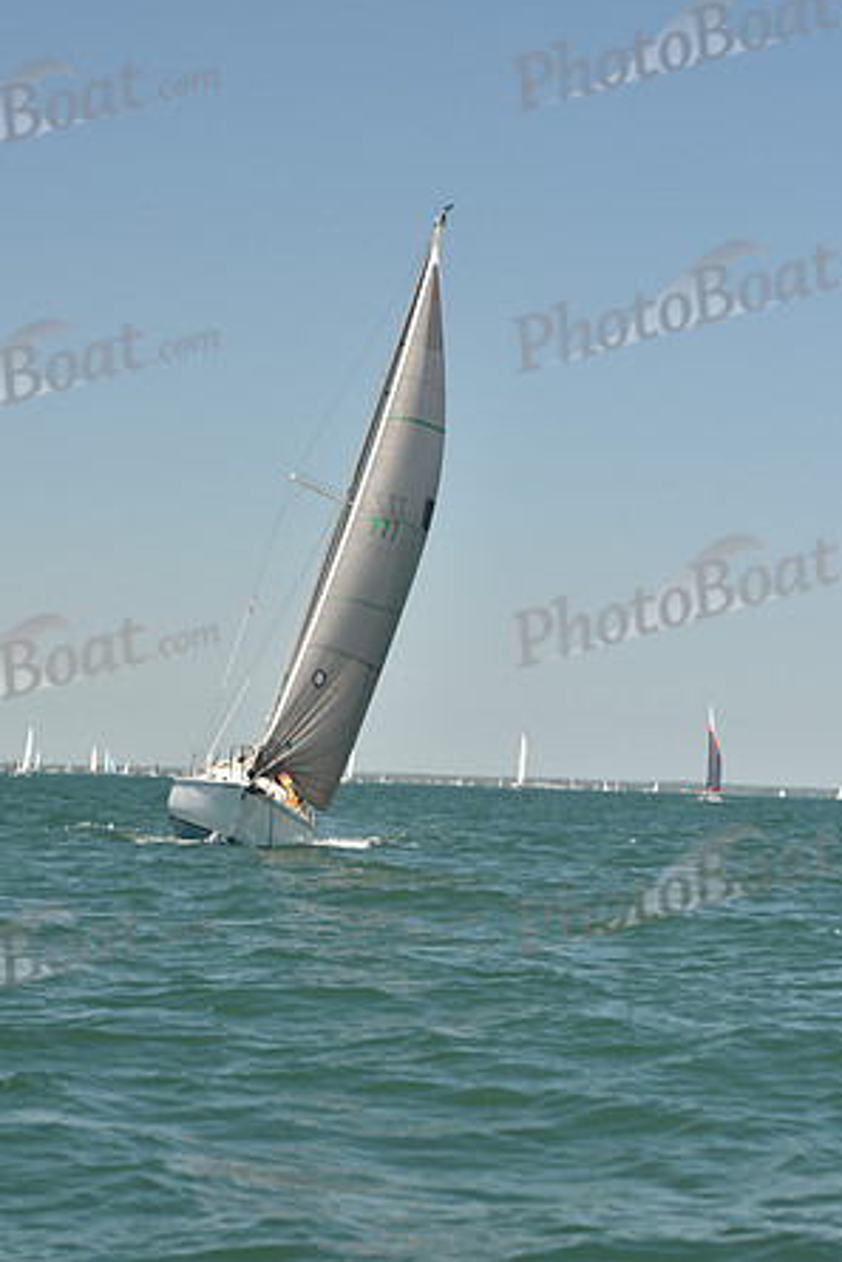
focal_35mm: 112
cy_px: 488
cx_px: 367
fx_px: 3926
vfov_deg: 18.2
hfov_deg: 12.2
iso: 250
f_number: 5
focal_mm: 86
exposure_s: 1/800
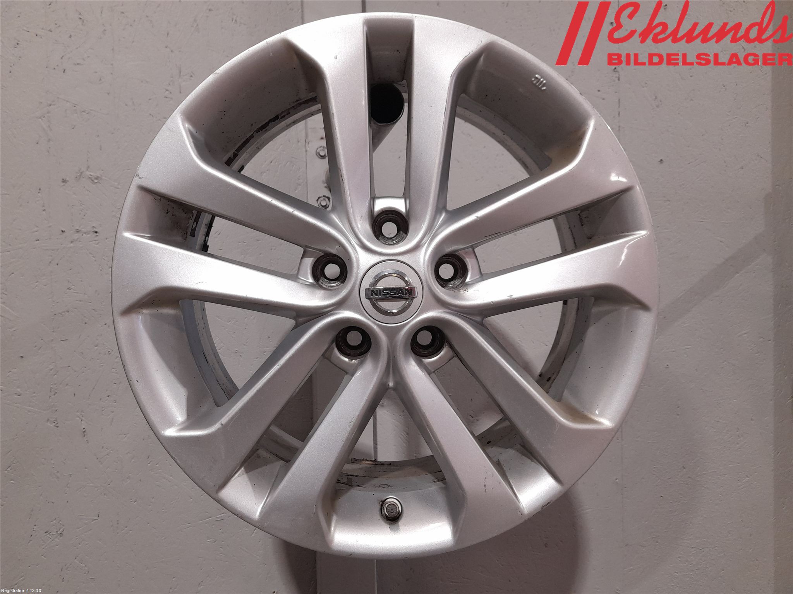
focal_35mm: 25
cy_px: 297
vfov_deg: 54.9
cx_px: 396
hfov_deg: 69.4
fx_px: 573
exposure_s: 1/50
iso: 160
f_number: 2
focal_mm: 4.6
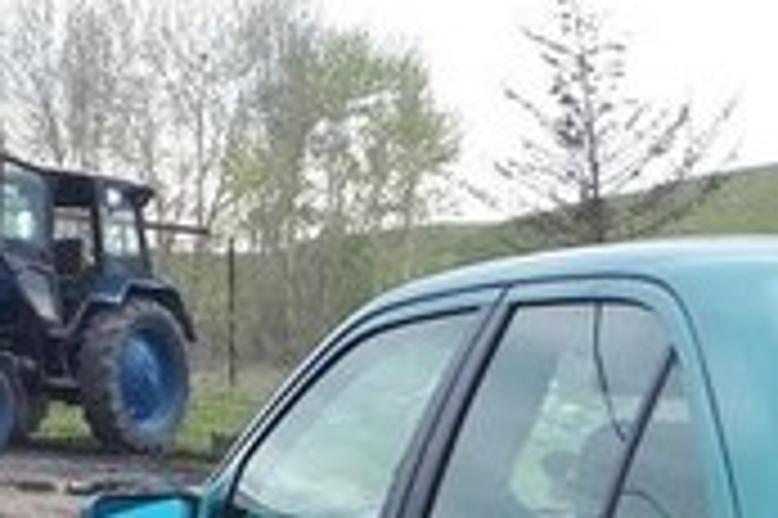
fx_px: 2310
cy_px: 854
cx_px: 1043
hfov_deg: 17.8
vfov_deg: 12.0
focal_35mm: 107
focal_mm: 3.6
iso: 40
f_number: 1.9
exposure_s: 1/213
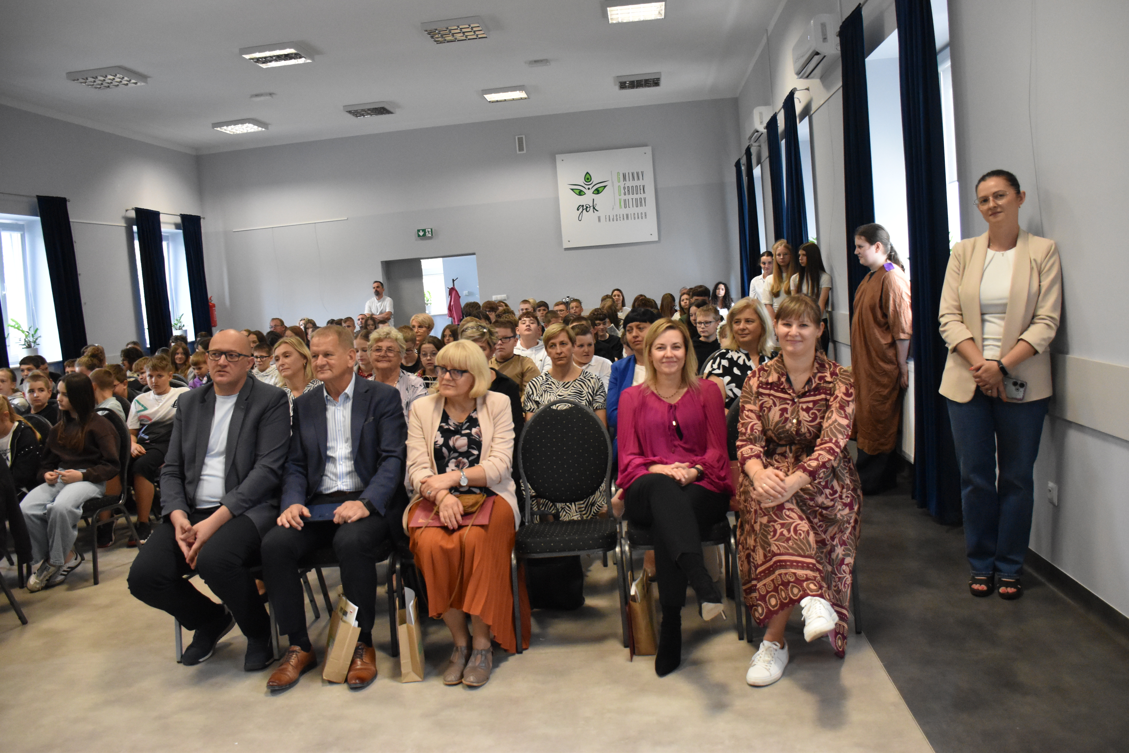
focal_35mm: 27
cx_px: 564
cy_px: 376
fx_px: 847
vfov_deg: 47.9
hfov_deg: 67.4
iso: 3200
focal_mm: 18
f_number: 3.5
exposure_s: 1/200
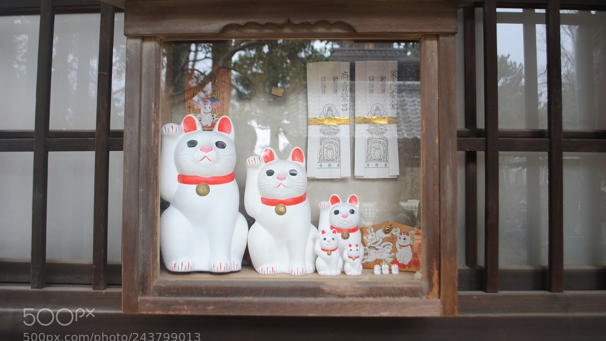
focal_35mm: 32
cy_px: 161
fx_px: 514
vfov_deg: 36.7
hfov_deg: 61.0
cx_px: 307
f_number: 3.8
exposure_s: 1/40
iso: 200
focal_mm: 20
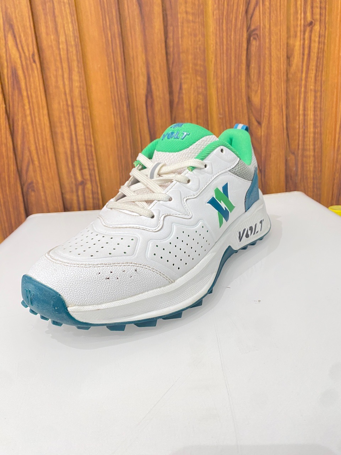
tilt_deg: -16.4
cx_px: 170
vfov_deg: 67.3
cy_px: 228
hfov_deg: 53.1
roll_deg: +5.1
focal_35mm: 26
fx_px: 341
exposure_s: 1/50
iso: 100
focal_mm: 4.25
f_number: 1.8
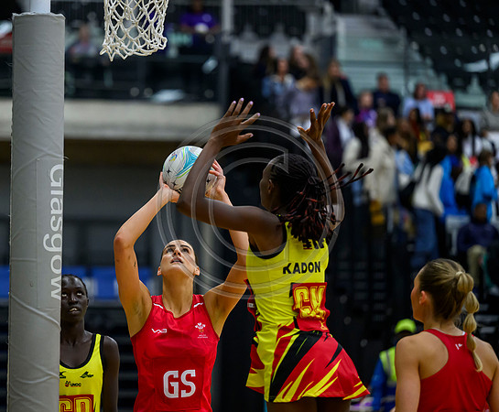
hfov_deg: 10.6
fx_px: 2676
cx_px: 188
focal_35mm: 179
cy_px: 208
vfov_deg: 8.8
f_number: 2.8
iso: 4000
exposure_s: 1/1250
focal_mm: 150
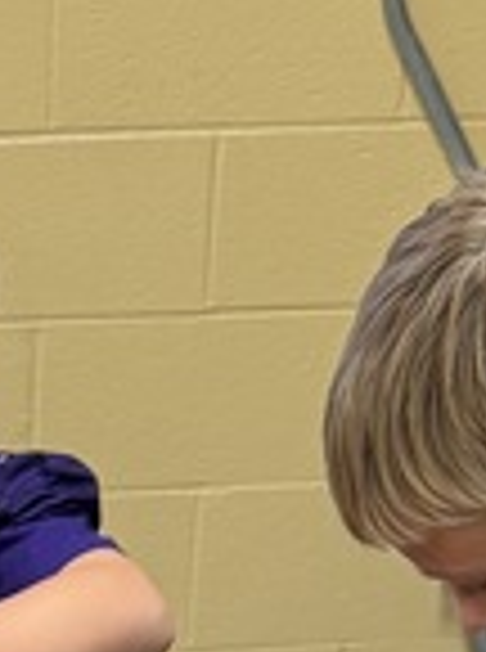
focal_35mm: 170
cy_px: 1605
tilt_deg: -36.1
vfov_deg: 10.1
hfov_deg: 8.5
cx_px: -270
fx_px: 3197
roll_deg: +0.2
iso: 125
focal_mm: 6.76
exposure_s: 1/60
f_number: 1.78
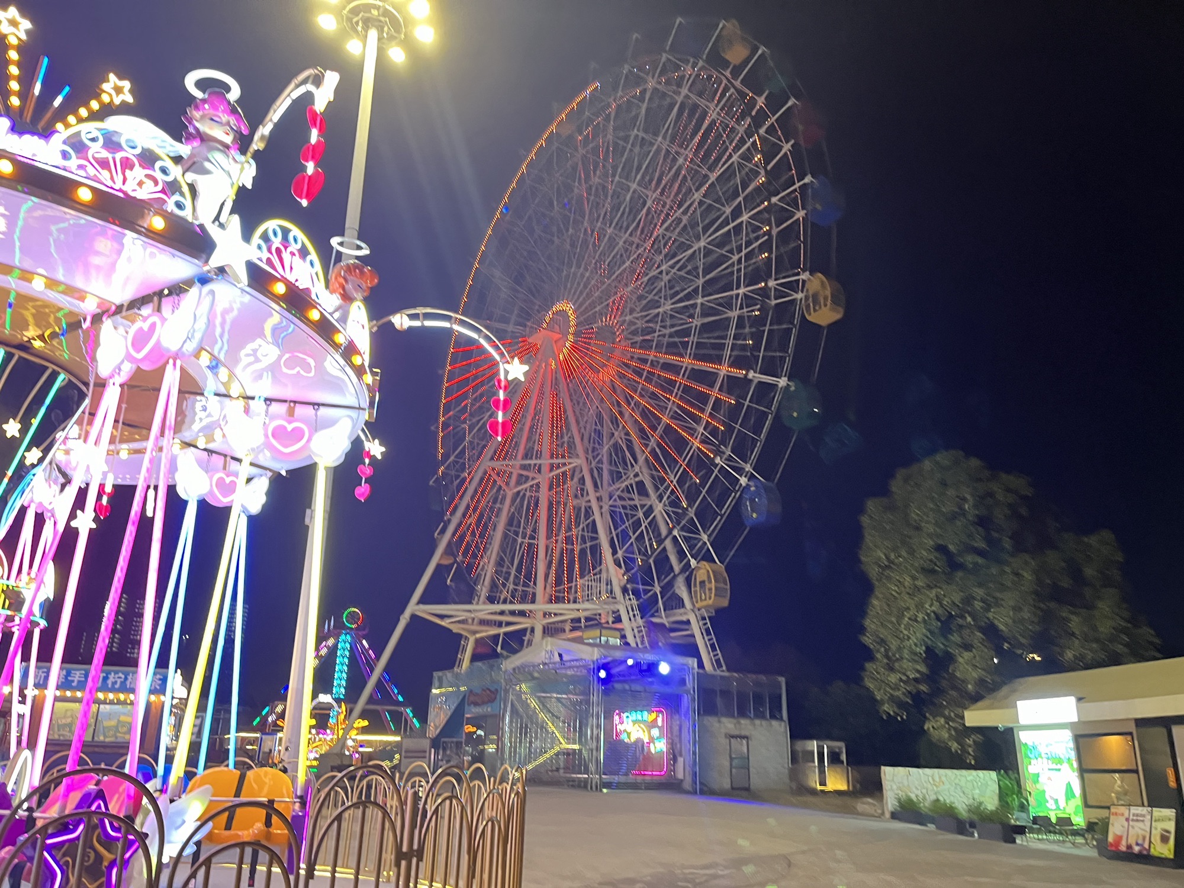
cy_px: 444
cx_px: 592
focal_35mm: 26
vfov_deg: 53.1
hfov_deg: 67.3
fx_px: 889
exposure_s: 1/33
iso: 400
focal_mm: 5.1
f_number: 1.6
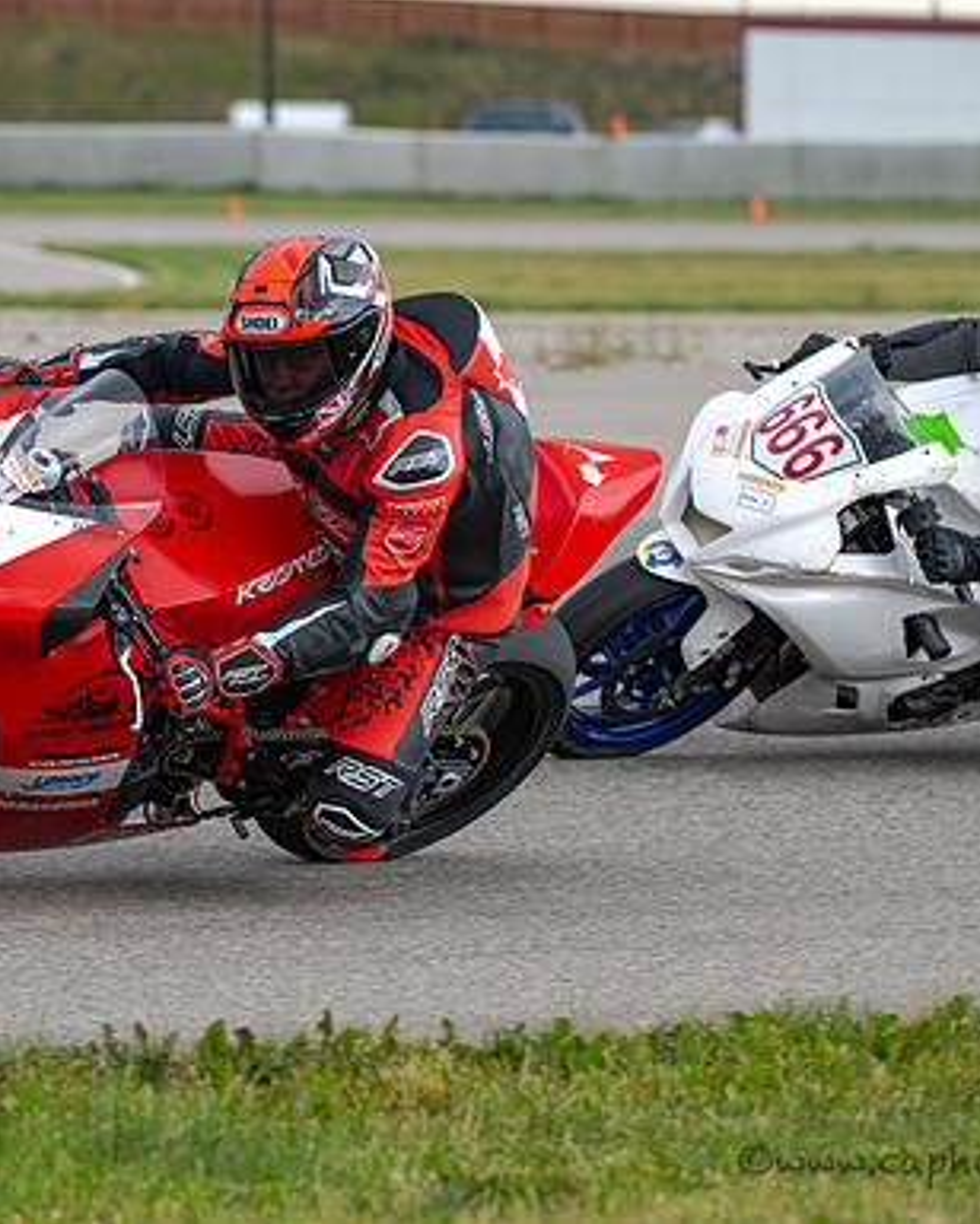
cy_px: 612
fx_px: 10768
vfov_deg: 6.5
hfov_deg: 5.2
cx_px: 302
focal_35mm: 297
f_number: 6.3
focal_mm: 210
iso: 1100
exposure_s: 1/1250
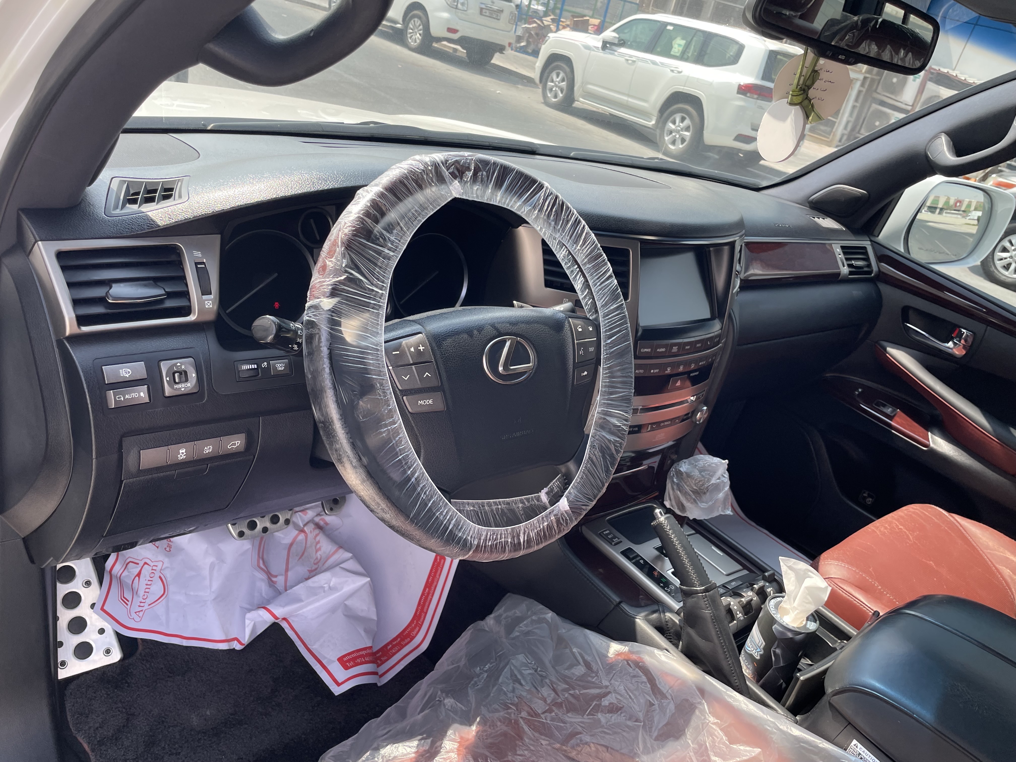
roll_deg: -14.1
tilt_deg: -27.4
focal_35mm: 26
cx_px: 508
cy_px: 381
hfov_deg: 67.3
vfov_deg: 53.1
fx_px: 763
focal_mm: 4.2
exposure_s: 1/433
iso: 32
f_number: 1.6
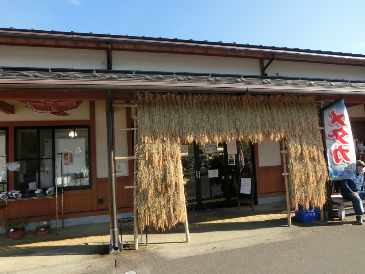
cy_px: 137
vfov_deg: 56.8
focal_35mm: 24
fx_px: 253
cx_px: 182
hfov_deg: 71.6
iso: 80
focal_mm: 4.24
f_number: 3
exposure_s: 1/500
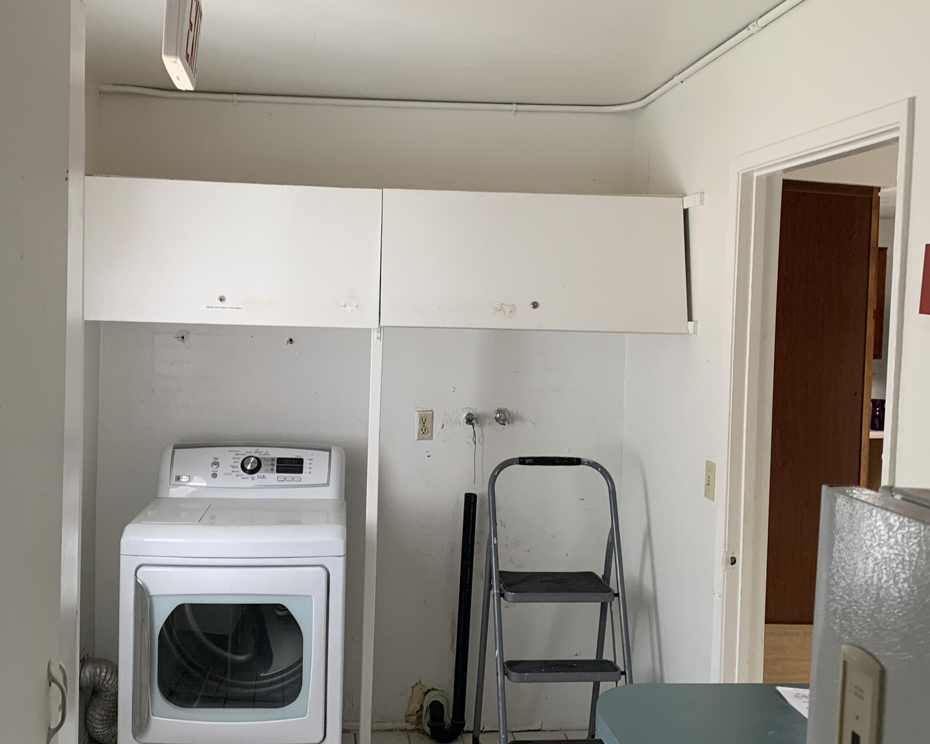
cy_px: 363
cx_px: 379
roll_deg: -1.8
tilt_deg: -1.3
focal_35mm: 37
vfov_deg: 40.1
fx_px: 1018
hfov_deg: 48.8
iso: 100
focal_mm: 4.25
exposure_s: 1/70
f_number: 1.8
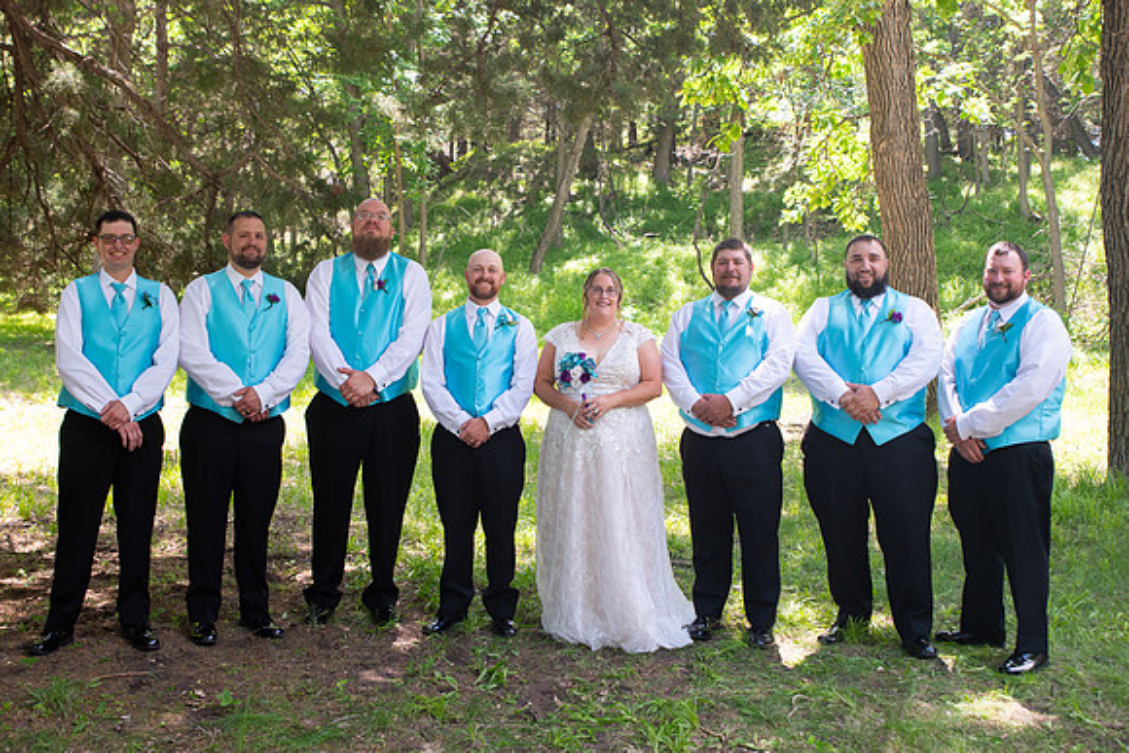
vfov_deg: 36.7
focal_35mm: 36
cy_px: 339
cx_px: 583
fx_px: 1134
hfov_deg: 52.9
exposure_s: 1/125
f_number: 5
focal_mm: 29
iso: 250
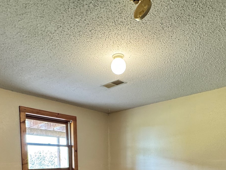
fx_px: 209
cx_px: 111
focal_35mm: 32
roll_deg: +1.1
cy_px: 174
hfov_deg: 56.8
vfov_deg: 38.6
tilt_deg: -3.5
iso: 400
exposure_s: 1/60
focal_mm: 2.22
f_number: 2.2
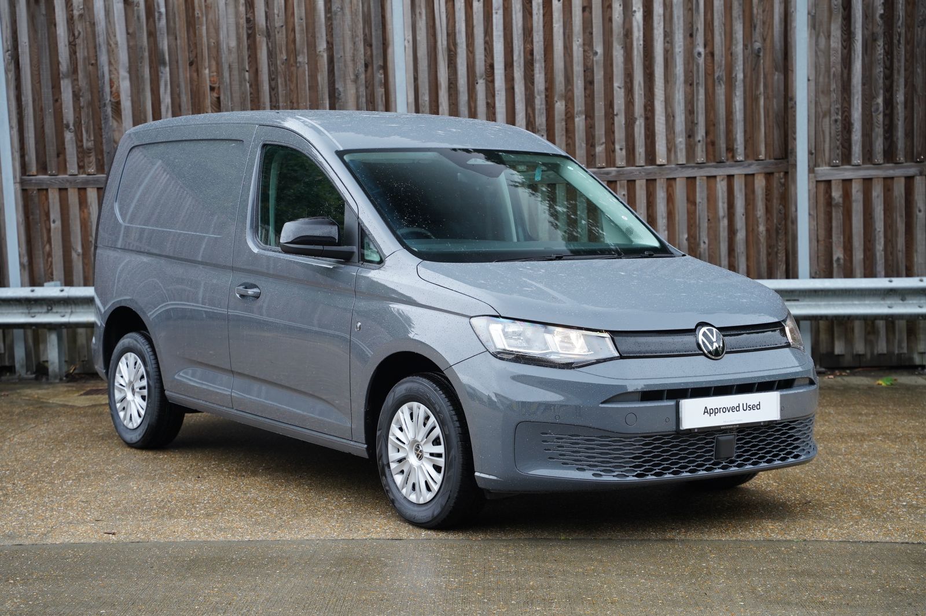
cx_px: 463
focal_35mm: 61
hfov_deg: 32.8
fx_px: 1573
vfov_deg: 22.2
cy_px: 308
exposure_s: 1/160
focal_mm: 61.2
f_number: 4
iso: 800
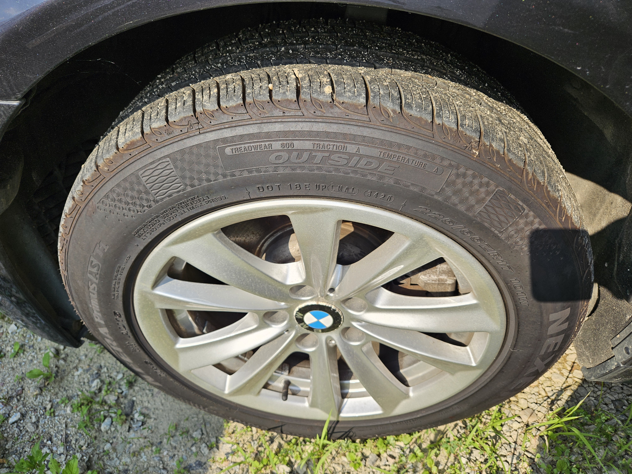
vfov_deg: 58.9
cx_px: 316
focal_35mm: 23
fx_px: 420
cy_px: 237
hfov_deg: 73.9
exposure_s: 1/829
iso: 25
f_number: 1.8
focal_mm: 5.4
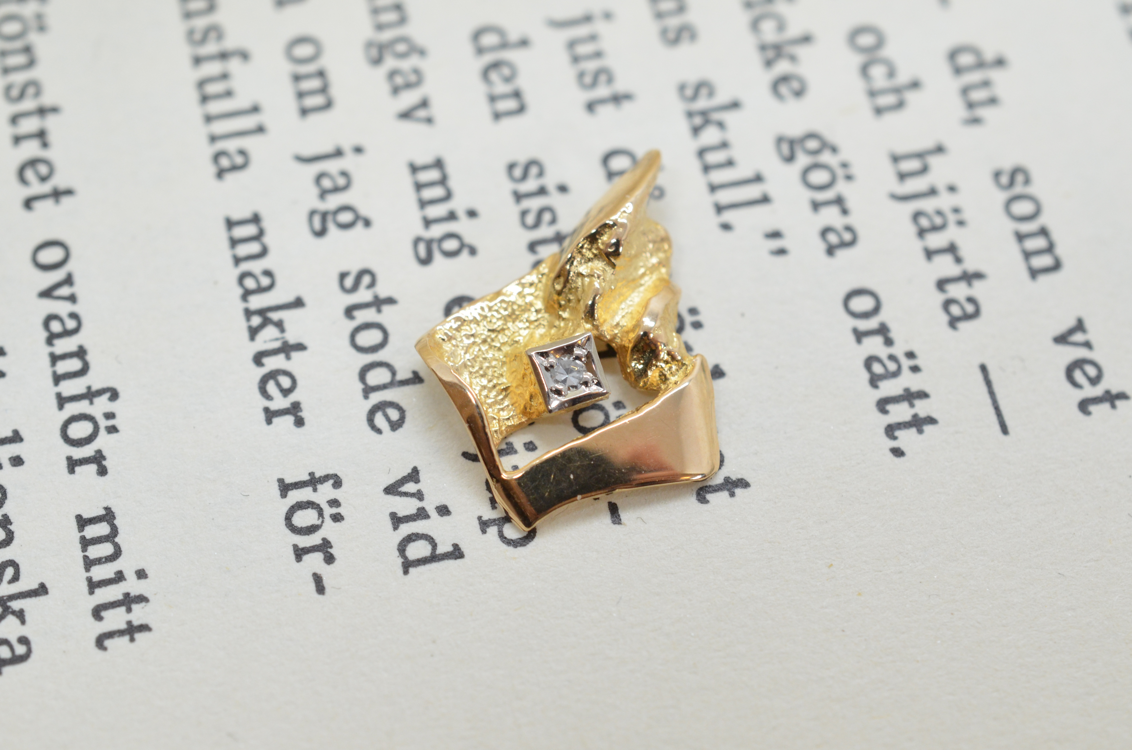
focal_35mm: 60
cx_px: 566
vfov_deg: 22.5
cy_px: 375
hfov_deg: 33.5
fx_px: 1883
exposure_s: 1/125
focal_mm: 40
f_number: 9
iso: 1000
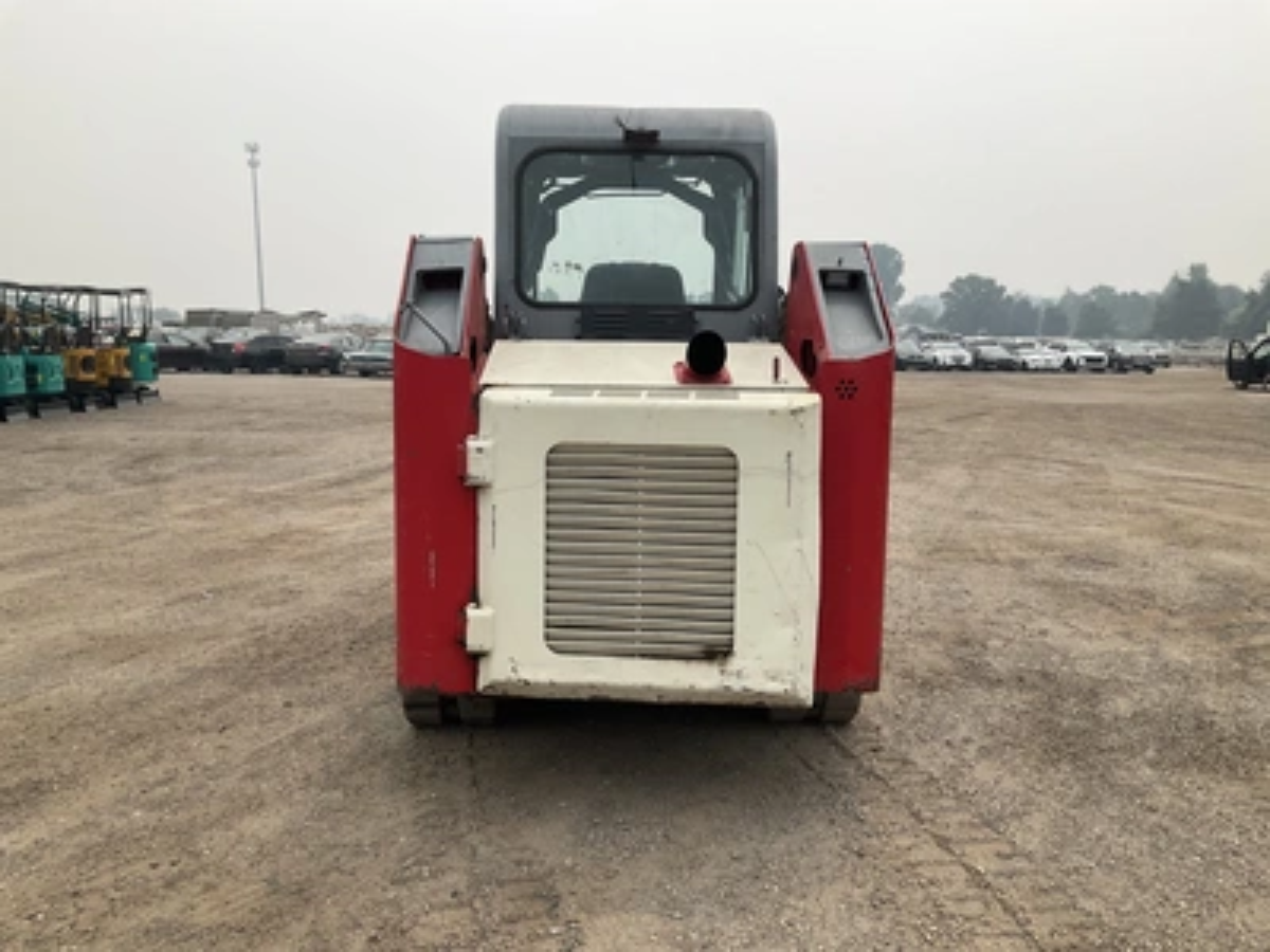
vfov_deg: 48.2
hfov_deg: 61.7
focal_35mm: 29
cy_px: 476
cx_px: 635
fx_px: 1064
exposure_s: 1/3125
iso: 25
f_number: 1.8
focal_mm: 3
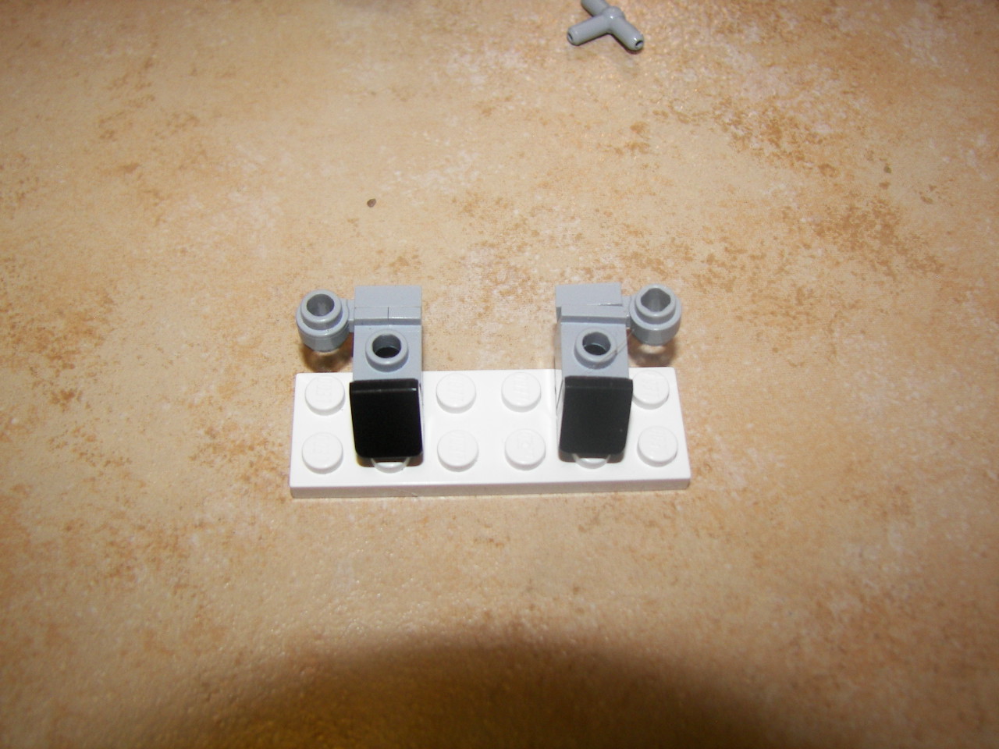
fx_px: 1039
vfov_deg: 39.7
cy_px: 374
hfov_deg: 51.4
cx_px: 500
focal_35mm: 36
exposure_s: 1/30
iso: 100
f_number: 2.8
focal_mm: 6
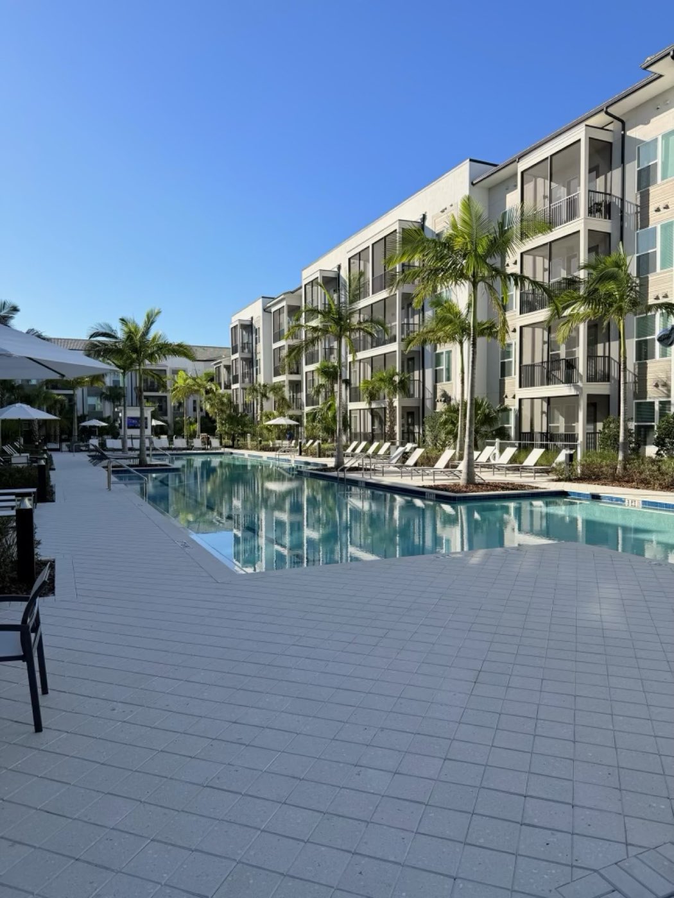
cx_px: 337
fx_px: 623
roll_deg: +0.4
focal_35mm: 24
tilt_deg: -2.5
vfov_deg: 71.6
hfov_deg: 56.8
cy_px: 449
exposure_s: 1/4405
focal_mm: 6.76
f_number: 1.78
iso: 80
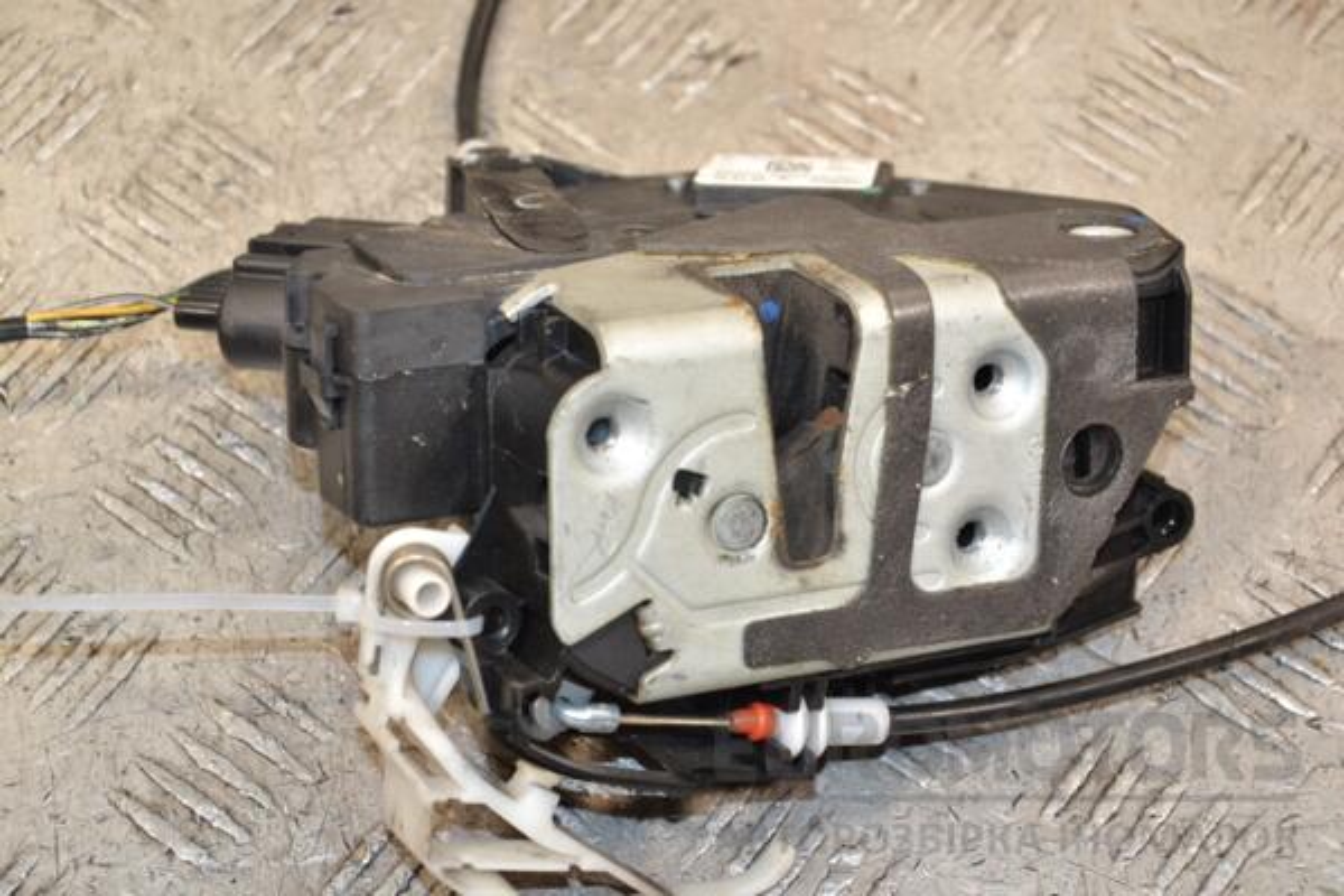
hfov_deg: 19.5
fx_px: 3920
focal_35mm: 105
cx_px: 672
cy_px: 448
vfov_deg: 13.0
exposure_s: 1/200
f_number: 6.3
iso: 800
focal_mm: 70
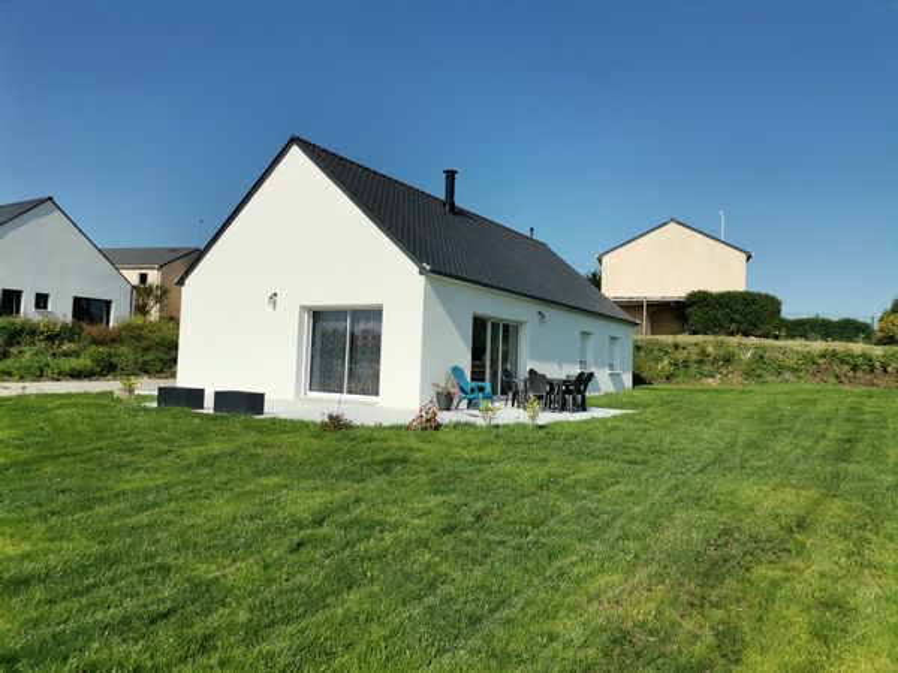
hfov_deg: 67.3
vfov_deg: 53.1
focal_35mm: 26
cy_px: 336
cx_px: 449
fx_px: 674
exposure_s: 1/3460
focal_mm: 4.75
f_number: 1.8
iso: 50
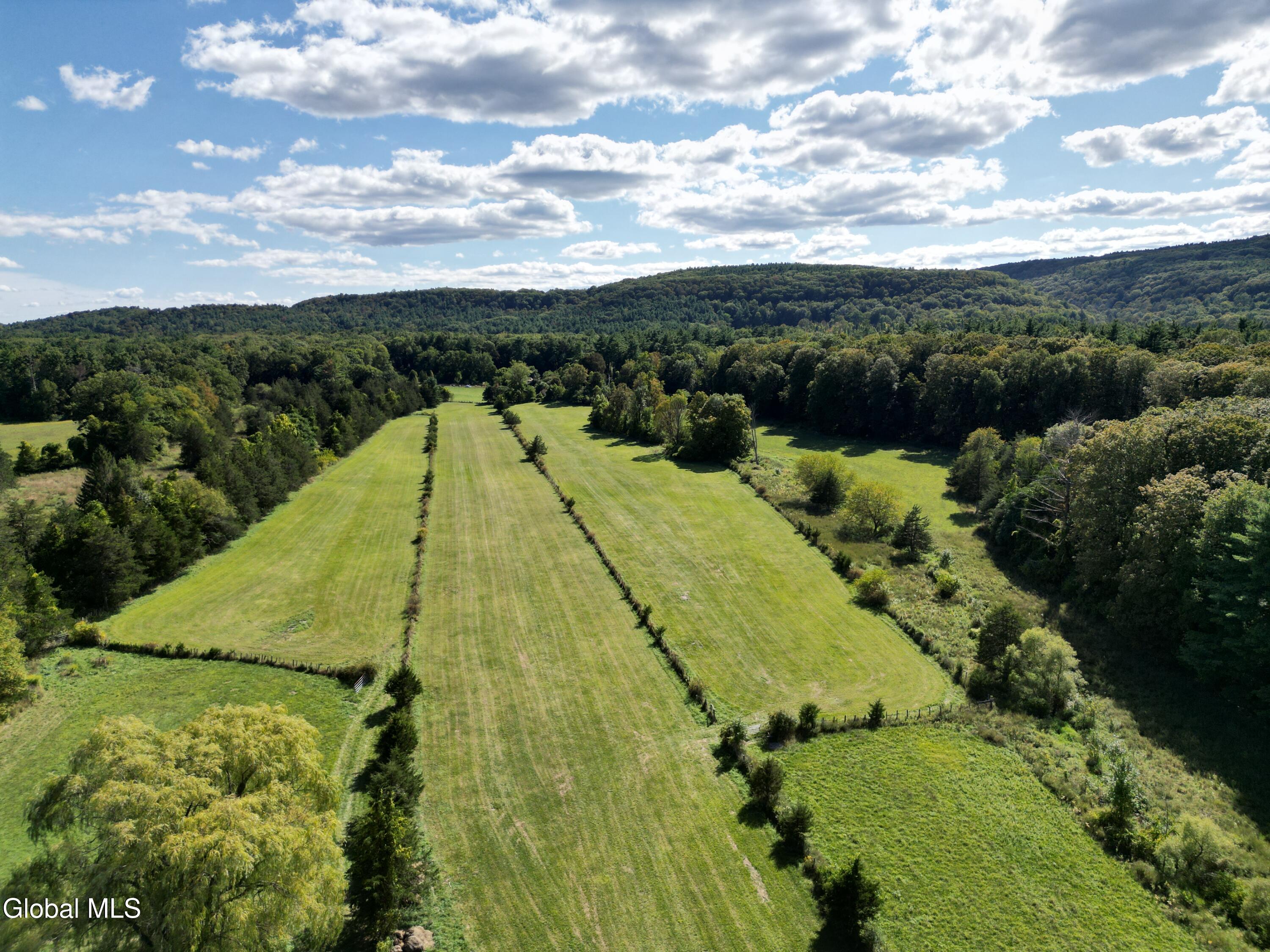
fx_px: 881
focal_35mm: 24
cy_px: 476
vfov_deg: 56.8
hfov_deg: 71.6
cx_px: 635
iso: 110
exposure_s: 1/4000
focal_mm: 6.72
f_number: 1.7
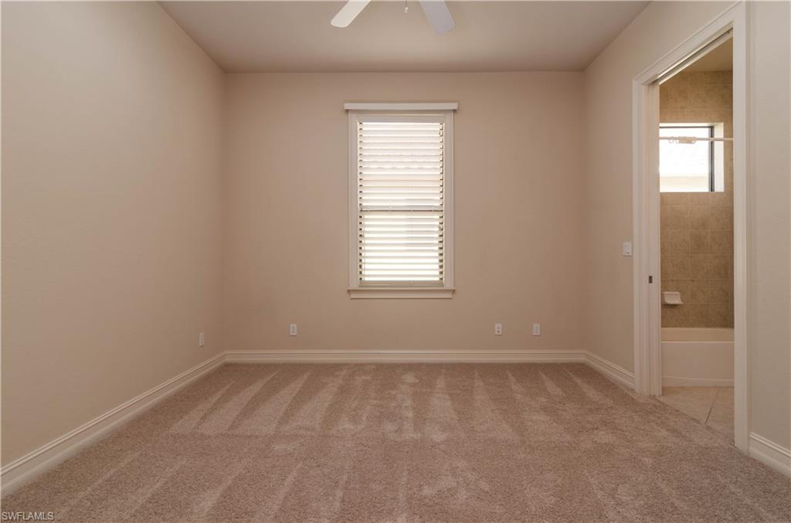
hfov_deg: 95.1
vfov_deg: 71.7
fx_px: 362
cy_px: 262
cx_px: 396
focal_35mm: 16
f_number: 9
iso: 200
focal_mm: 11
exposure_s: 1/10
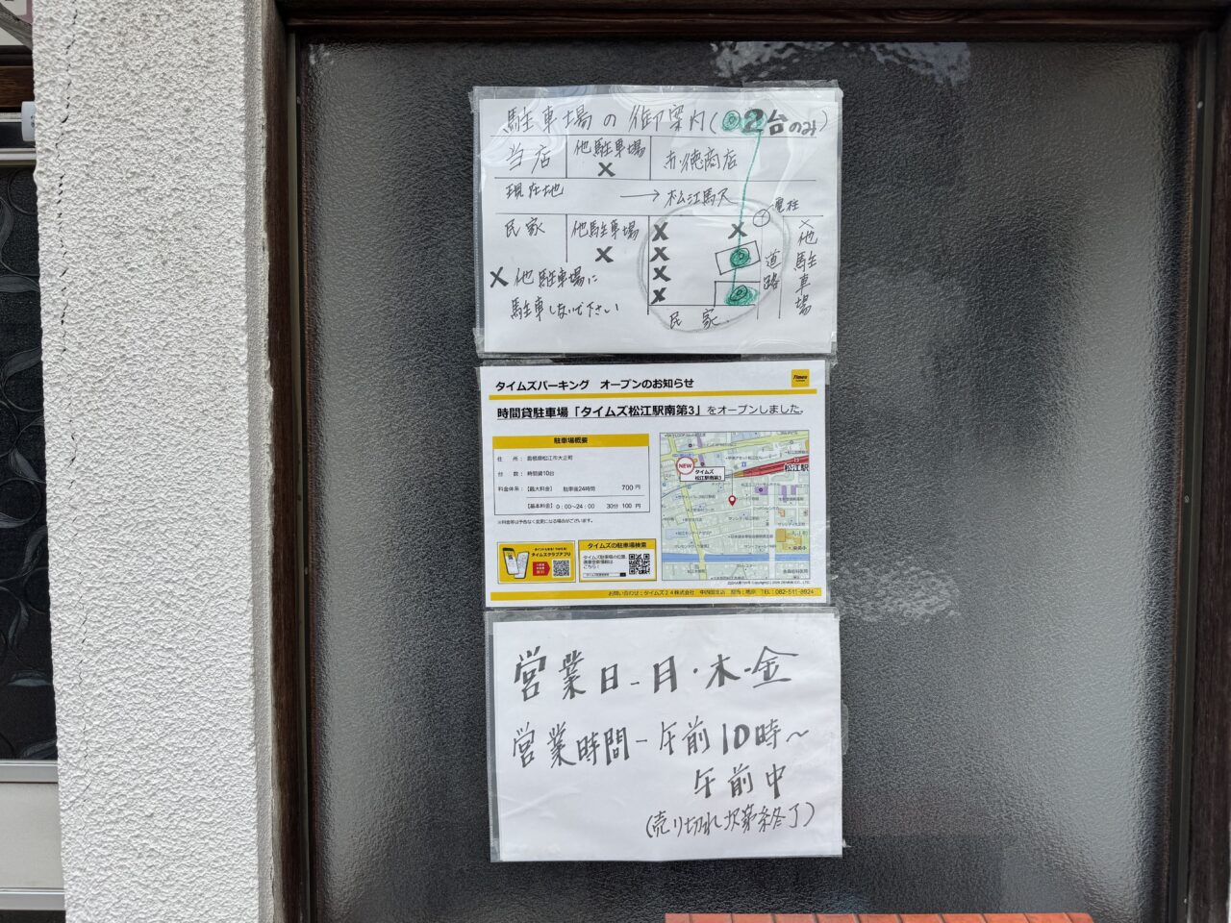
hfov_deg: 71.6
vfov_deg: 56.8
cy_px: 462
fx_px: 853
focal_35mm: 24
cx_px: 616
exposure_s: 1/1678
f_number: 1.78
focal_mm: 6.76
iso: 80
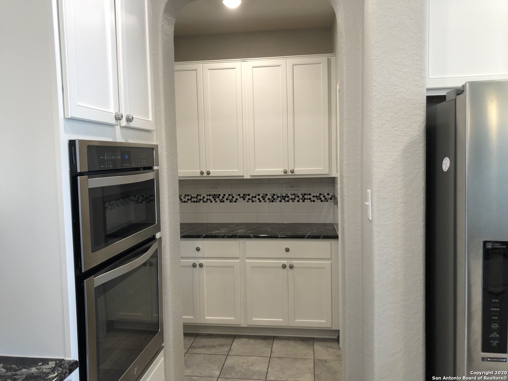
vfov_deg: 49.7
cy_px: 190
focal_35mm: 28
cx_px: 254
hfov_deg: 63.4
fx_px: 411
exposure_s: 1/30
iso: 40
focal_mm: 3.99
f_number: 1.8
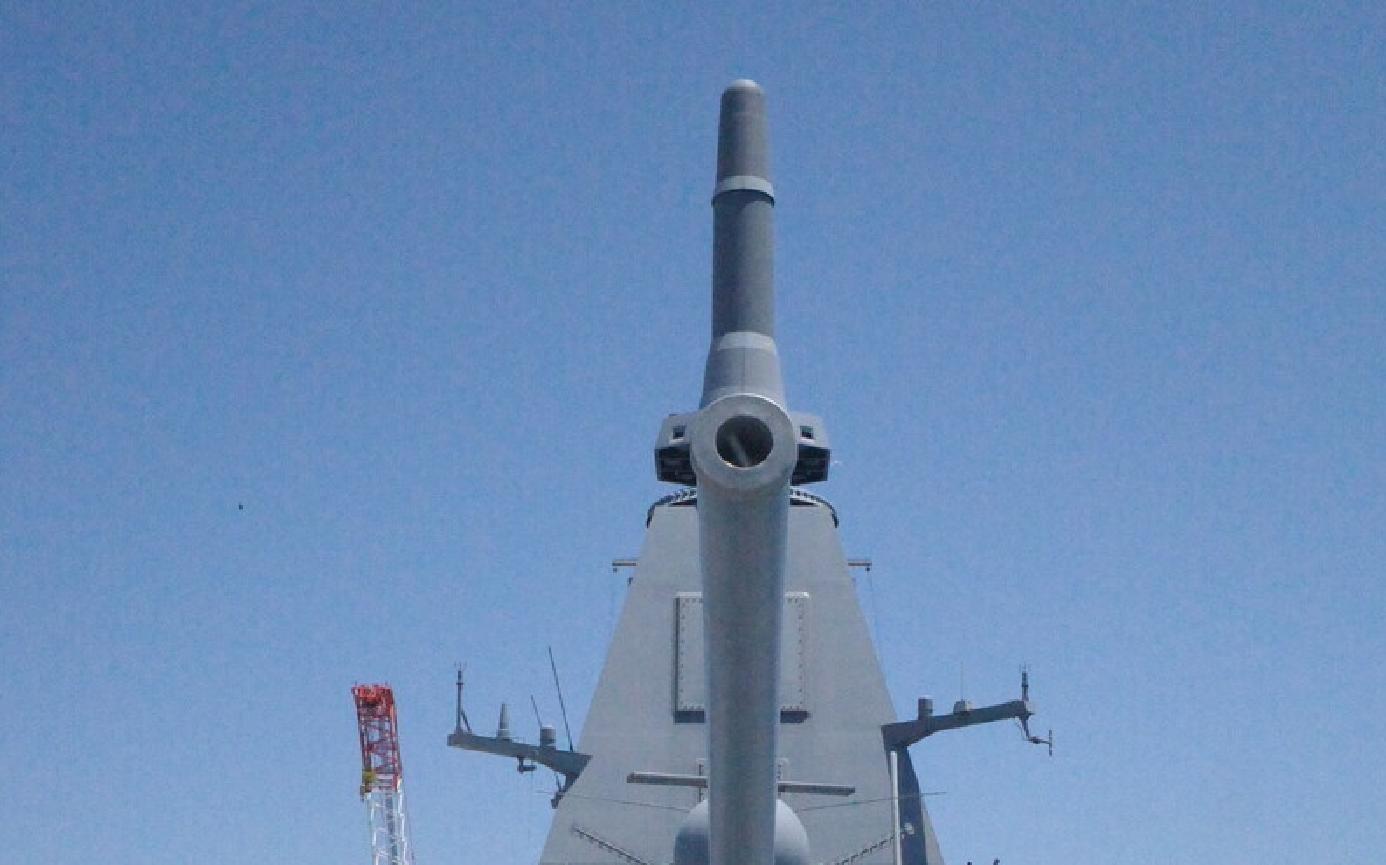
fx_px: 2039
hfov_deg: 37.5
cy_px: 853
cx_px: 697
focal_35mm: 54
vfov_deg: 23.0
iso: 8000
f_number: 10
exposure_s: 1/4000
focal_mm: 18.3
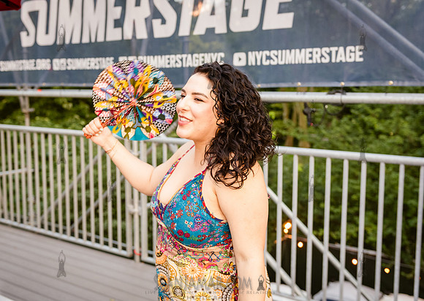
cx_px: 198
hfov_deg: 45.0
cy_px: 152
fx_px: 512
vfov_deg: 32.8
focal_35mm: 43
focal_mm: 36
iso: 2000
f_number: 3.2
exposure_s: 1/160
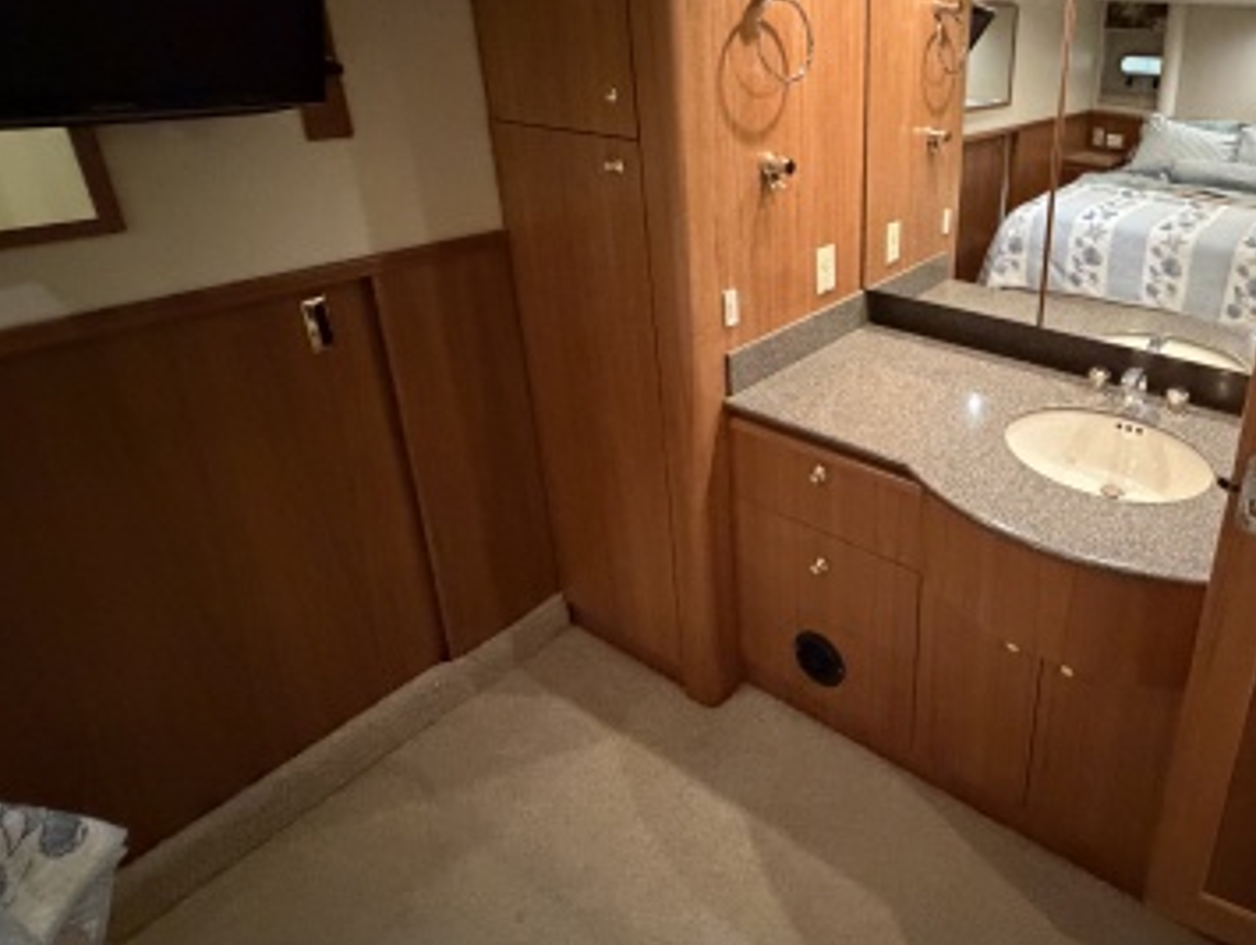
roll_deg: -3.0
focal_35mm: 21
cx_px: 929
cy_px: 297
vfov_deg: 61.6
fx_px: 763
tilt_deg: -19.5
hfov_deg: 73.8
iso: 1250
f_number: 2.2
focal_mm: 2.22
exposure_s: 1/30
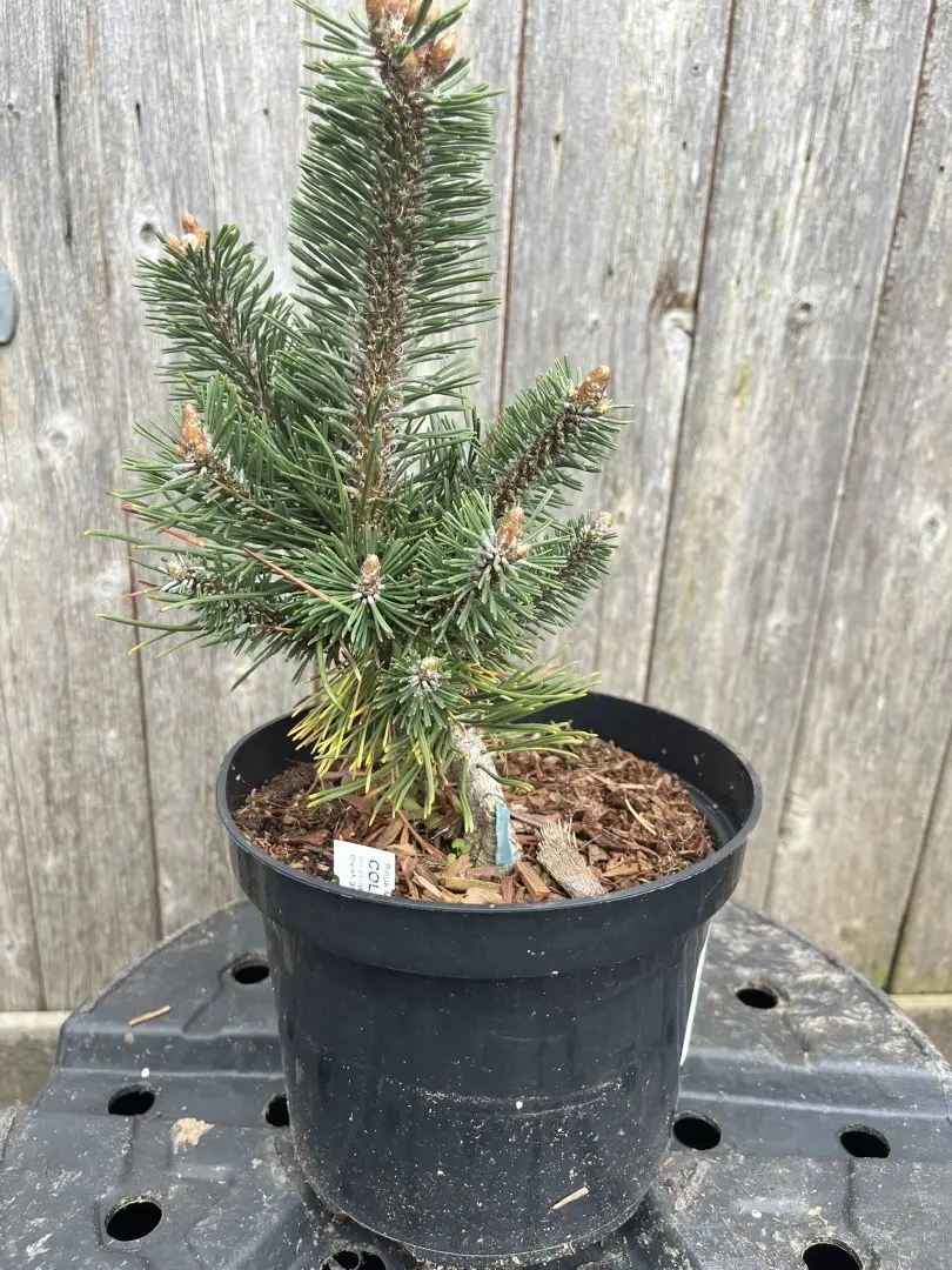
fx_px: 953
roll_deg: -3.0
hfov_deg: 53.1
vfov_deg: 67.3
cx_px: 476
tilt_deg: -20.4
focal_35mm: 26
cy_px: 635
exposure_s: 1/122
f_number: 1.6
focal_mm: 5.1
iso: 40
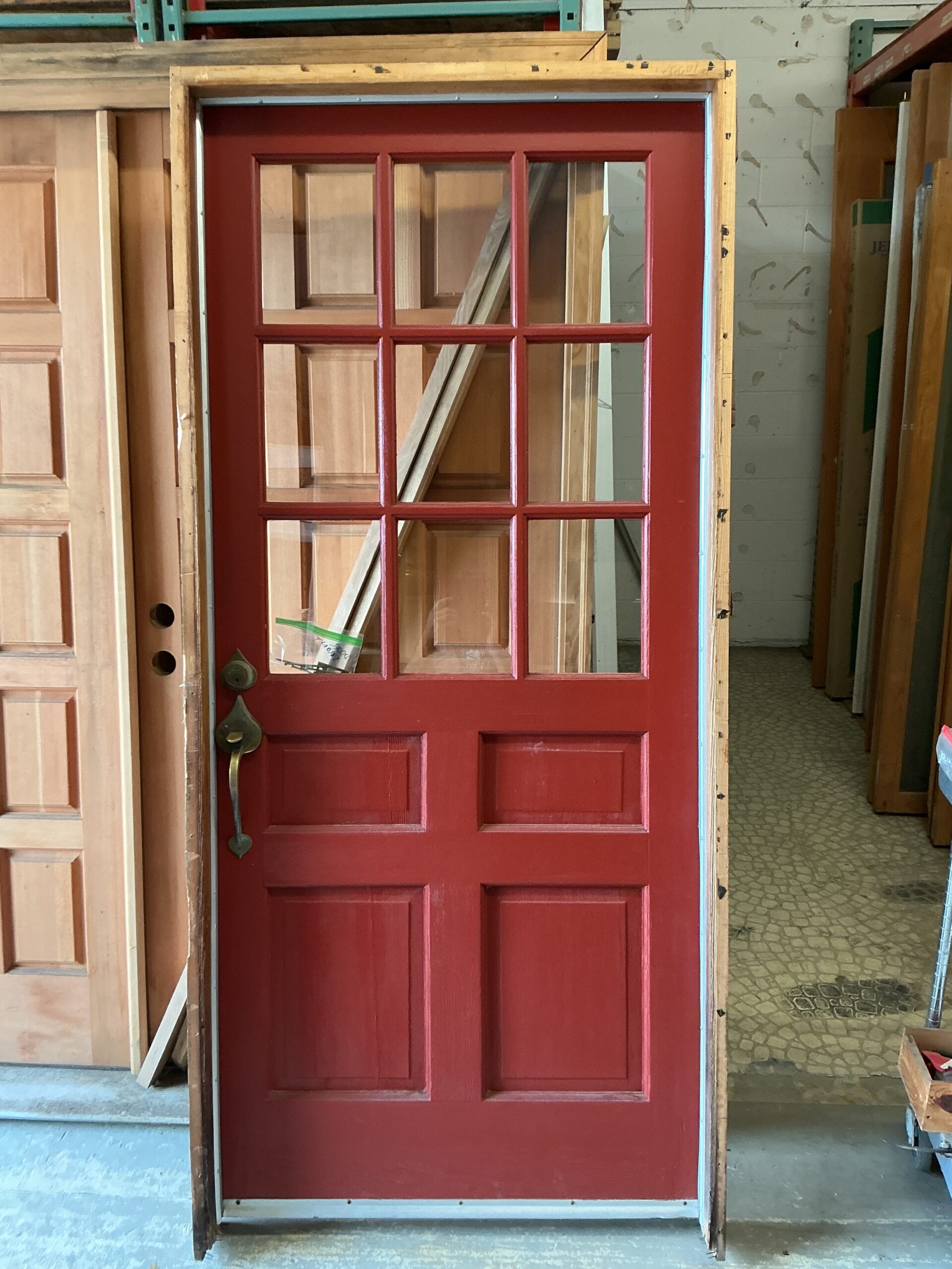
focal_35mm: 29
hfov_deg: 48.2
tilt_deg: -16.7
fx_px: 1063
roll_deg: +0.8
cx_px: 476
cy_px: 634
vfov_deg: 61.7
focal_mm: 3
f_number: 1.8
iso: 100
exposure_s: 1/60
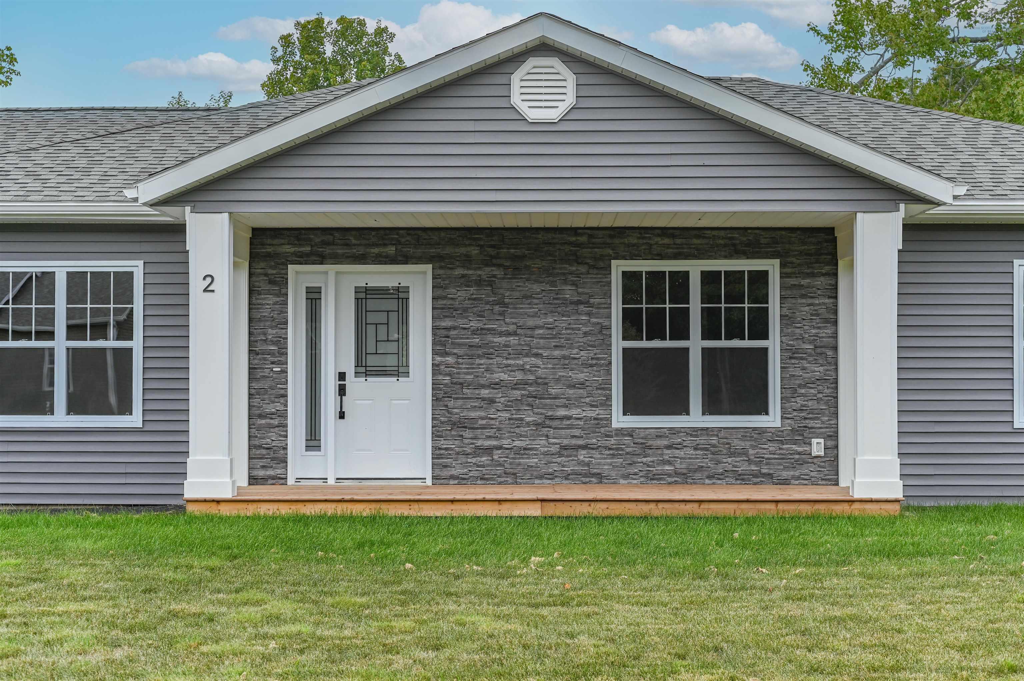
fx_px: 1421
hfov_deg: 39.6
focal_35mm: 50
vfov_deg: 26.9
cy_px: 340
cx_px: 512
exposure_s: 1/320
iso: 100
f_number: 6.3
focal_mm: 50
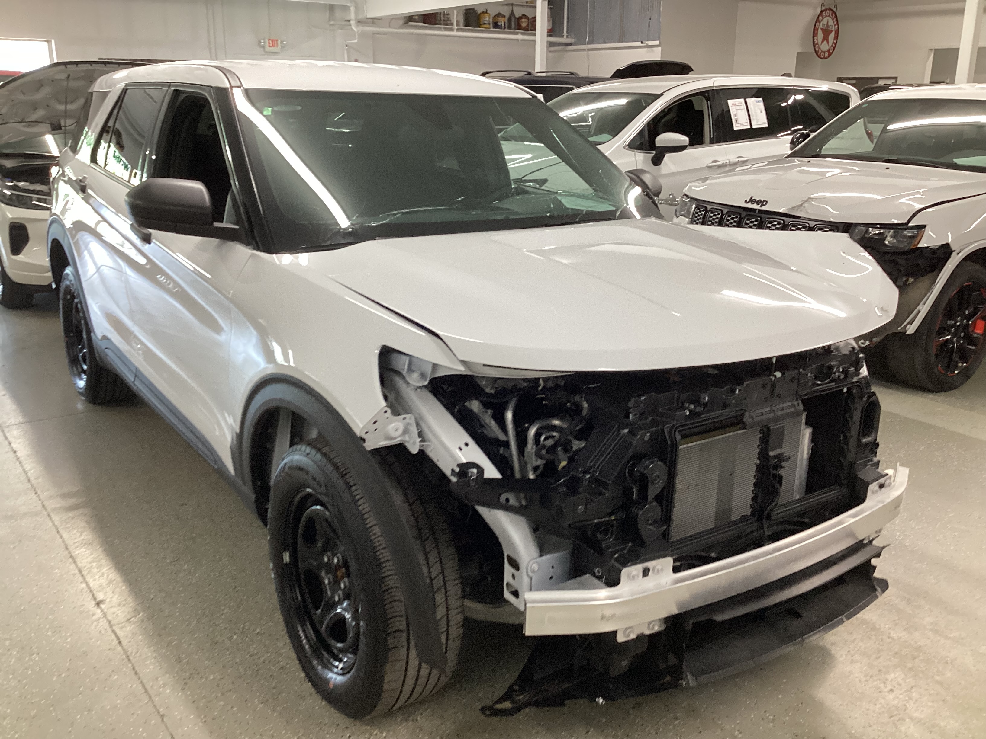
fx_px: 883
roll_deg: -0.5
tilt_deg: -18.9
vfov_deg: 45.4
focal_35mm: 31
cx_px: 493
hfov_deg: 58.4
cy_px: 370
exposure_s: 1/50
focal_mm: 3.3
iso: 125
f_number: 2.4
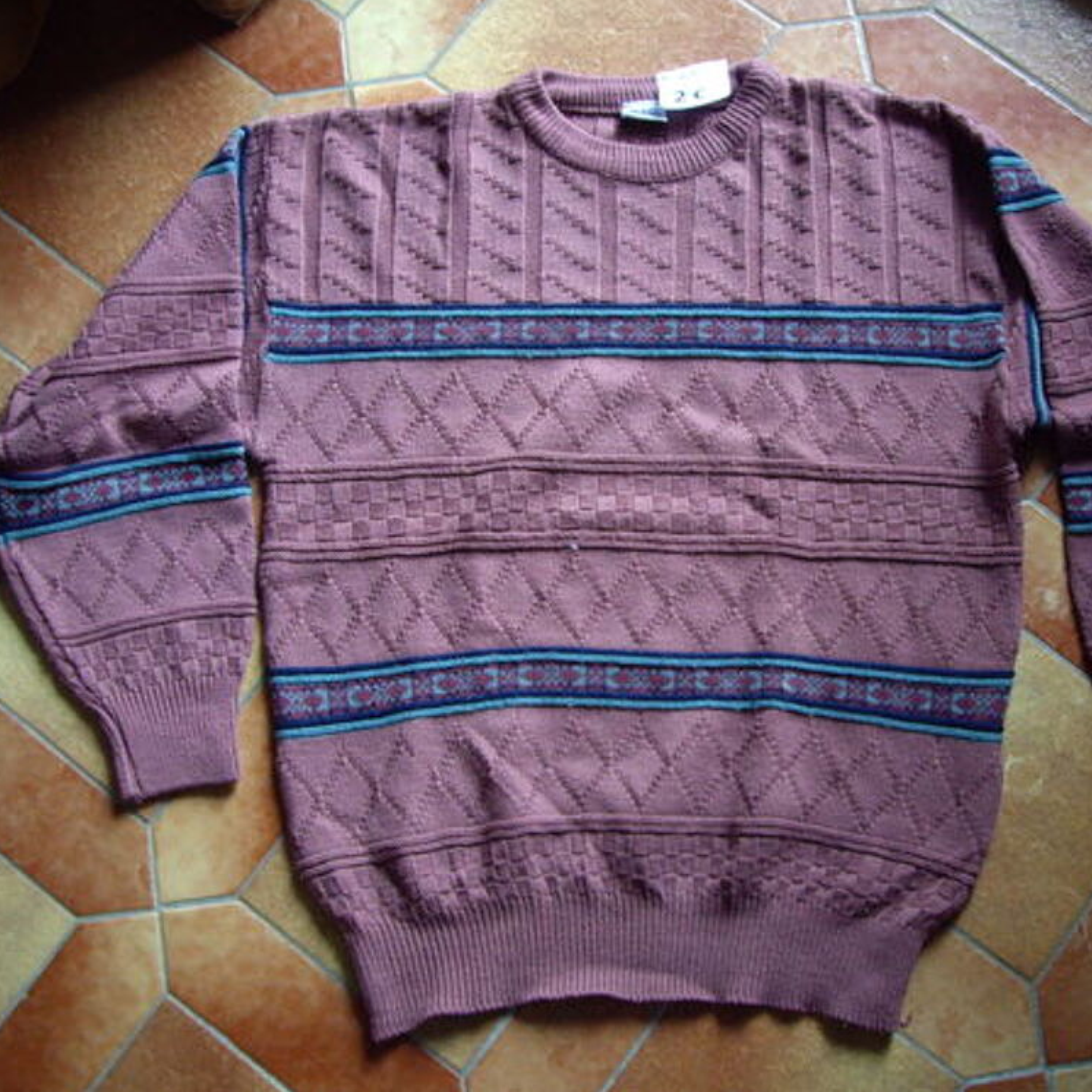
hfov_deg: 37.5
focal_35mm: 45
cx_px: 632
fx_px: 1606
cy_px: 545
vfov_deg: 37.6
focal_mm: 6.2
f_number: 2.7
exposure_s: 1/13
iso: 200
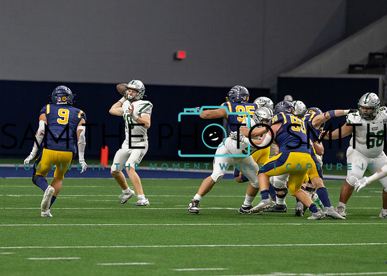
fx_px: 3463
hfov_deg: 6.4
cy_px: 121
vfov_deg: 4.6
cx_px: 127
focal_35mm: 315
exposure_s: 1/1000
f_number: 2.8
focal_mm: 200
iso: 2000
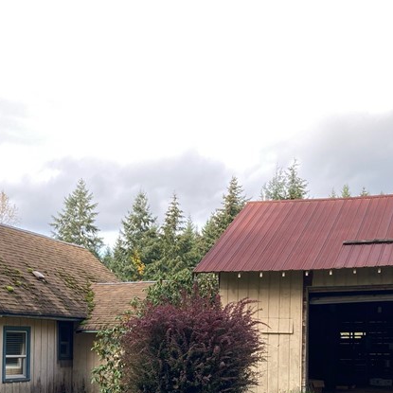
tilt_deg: -0.8
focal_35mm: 61
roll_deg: -1.8
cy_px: 359
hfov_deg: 28.0
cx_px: 145
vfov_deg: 27.1
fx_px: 784
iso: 20
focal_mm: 3.99
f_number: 1.8
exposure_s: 1/129
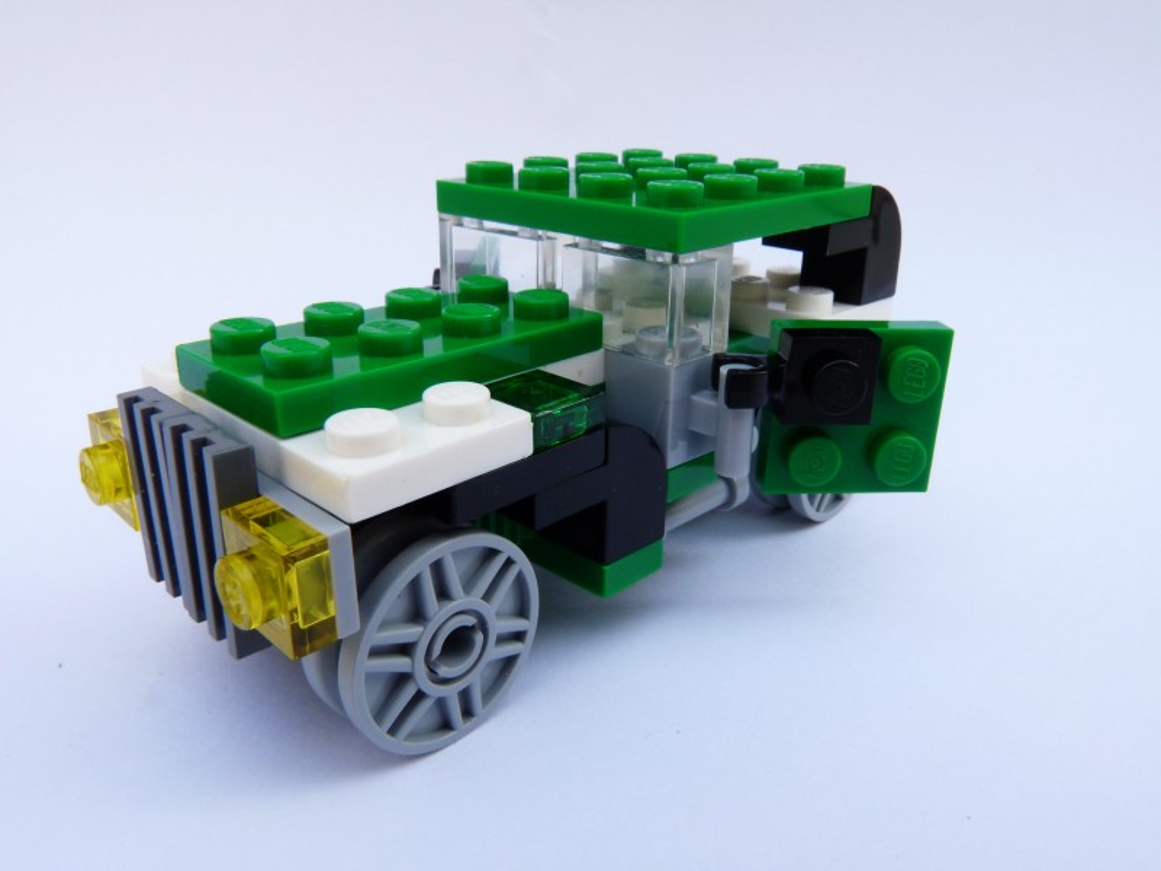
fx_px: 906
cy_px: 436
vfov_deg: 51.4
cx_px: 580
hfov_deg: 65.3
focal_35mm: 27
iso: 100
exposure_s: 1/30
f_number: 8
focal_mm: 4.8
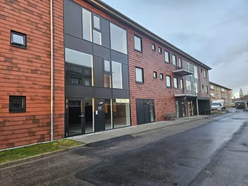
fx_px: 165
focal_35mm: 23
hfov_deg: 73.9
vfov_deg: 58.9
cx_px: 124
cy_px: 93
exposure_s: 1/100
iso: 80
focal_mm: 5.4
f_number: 1.8
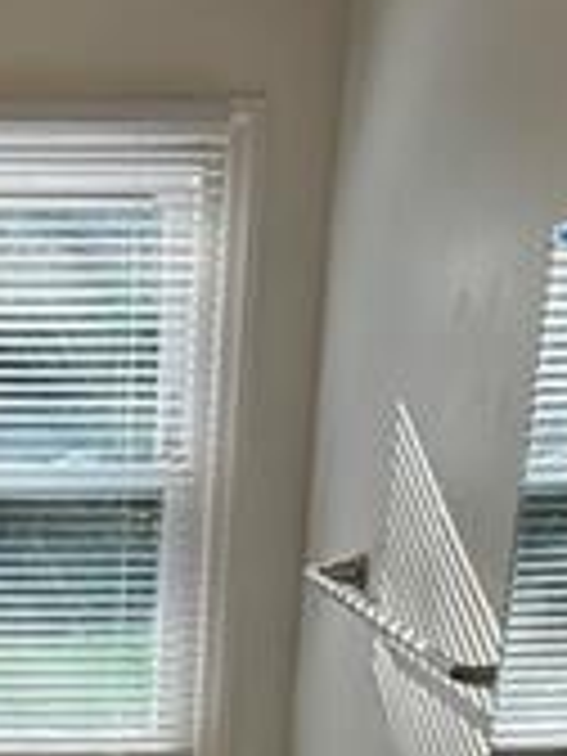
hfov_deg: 22.2
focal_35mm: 64
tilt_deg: -21.4
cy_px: 909
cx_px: 14
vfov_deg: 26.8
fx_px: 1398
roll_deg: -1.4
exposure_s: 1/120
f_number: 2.2
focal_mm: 2.22
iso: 50
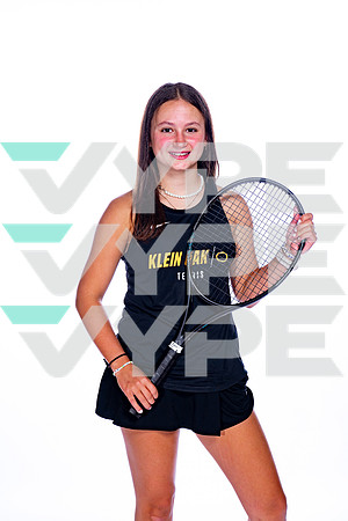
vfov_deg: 31.4
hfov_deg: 21.2
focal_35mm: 64
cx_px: 174
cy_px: 260
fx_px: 928
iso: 100
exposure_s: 1/250
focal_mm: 64
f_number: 5.6
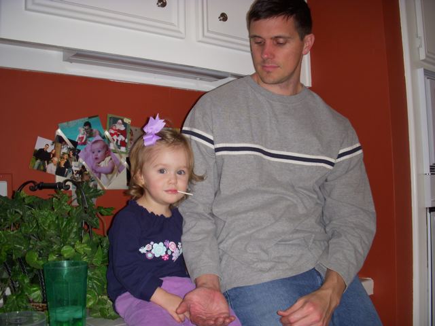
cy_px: 163
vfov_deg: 37.7
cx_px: 218
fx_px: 478
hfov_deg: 49.0
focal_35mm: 38
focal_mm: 6.3
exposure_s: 1/30
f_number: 3.3
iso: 100
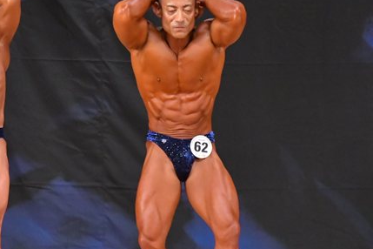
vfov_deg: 2.7
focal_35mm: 515
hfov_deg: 4.0
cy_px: 145
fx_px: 5336
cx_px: 181
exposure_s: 1/400
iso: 7200
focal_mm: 190
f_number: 5.6
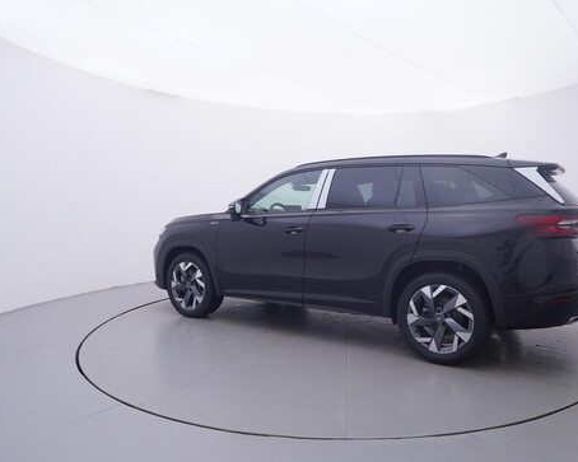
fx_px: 437
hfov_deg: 66.3
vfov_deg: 55.7
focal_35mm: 26
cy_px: 231
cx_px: 346
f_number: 5
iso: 200
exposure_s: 1/80
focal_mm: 15
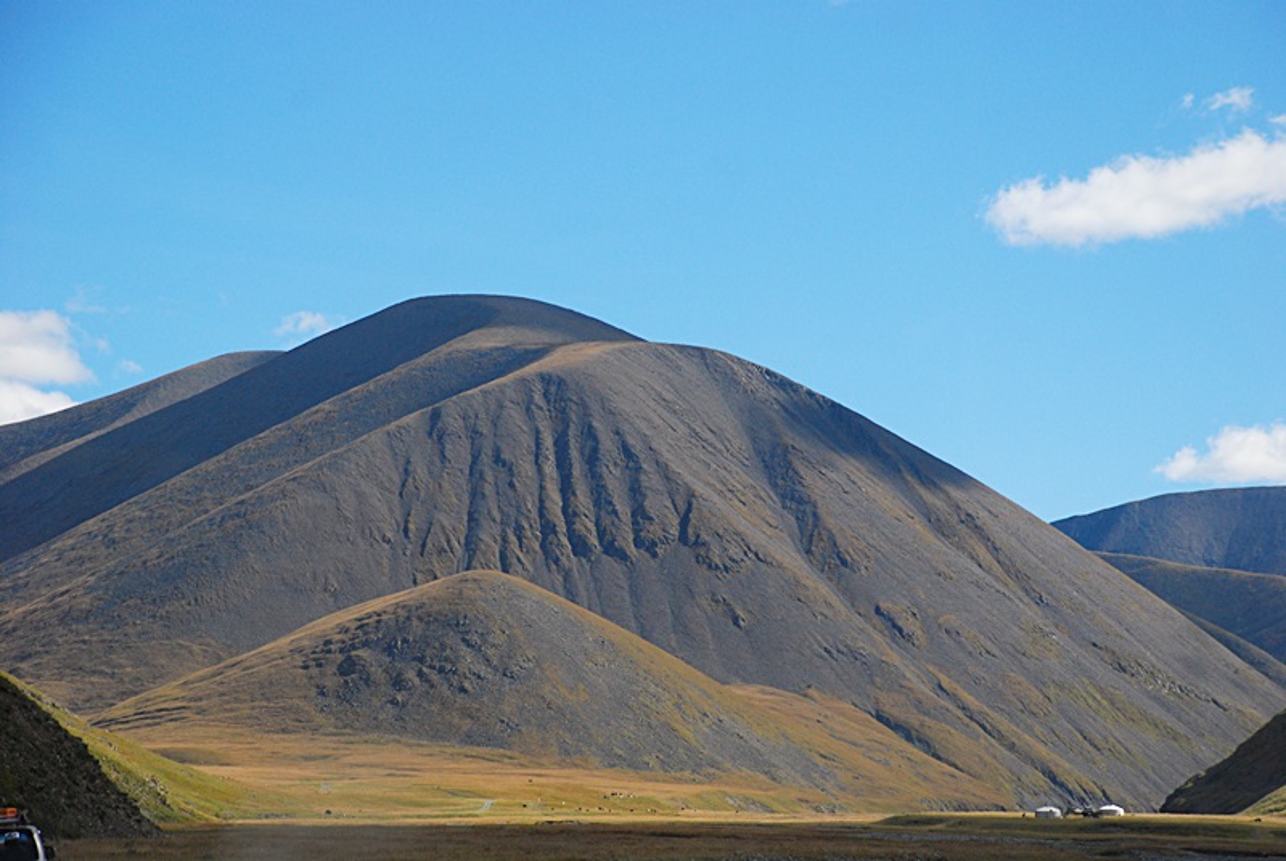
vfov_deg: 11.5
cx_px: 643
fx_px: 4293
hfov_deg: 17.0
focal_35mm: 120
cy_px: 430
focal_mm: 80
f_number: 5.6
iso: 400
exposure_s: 1/1250
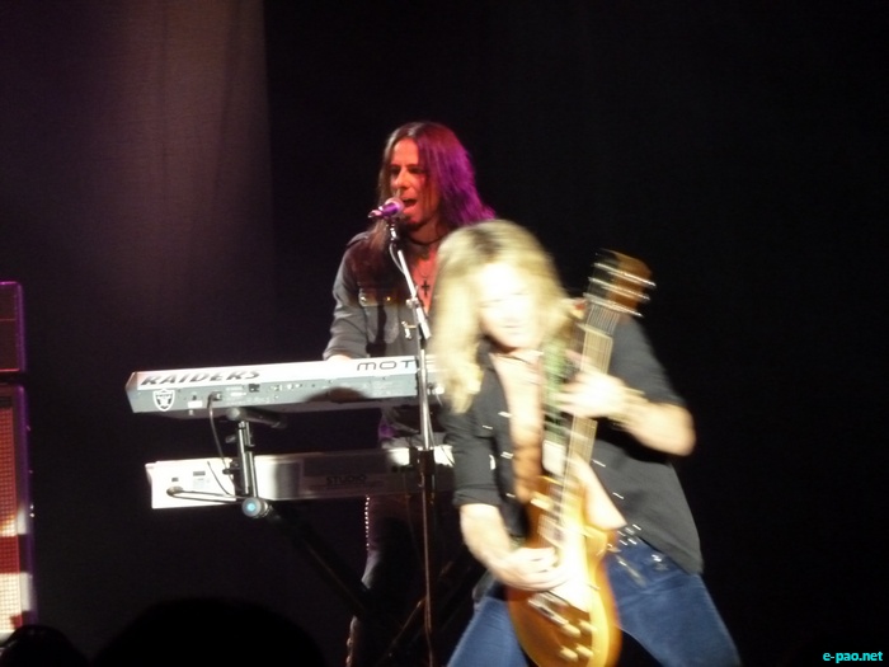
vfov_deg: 4.5
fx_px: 8398
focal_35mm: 327
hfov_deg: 6.1
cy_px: 334
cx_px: 444
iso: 800
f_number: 5.8
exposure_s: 1/13
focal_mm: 58.6
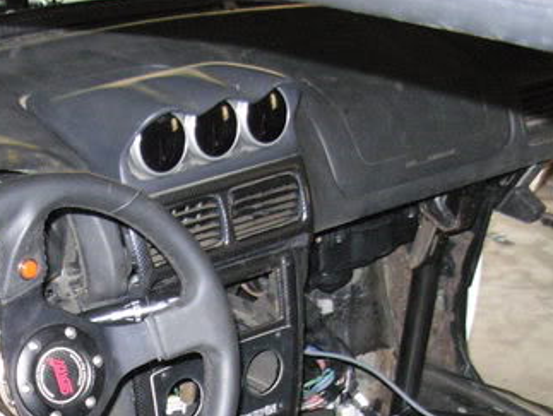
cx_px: 63
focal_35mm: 94
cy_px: 508
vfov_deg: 15.2
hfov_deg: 20.5
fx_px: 1503
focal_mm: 6.3
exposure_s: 1/161
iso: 400
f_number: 2.9
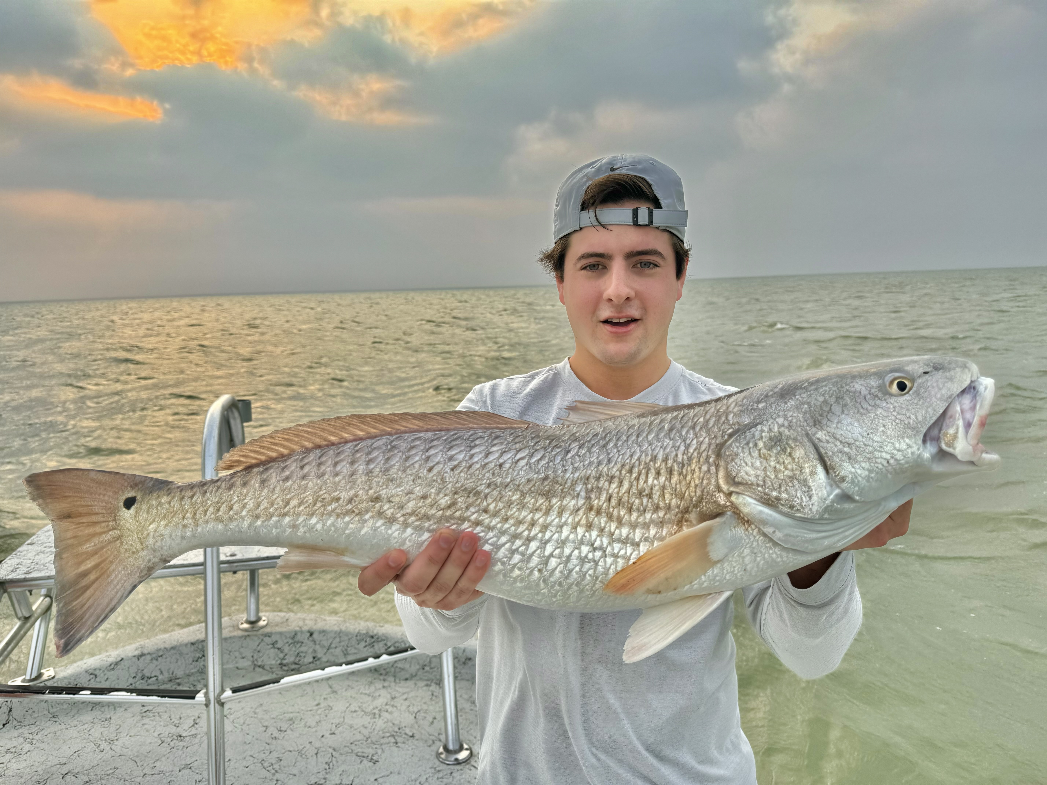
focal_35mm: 24
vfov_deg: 56.8
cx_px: 524
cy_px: 392
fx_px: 726
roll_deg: +2.5
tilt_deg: -8.4
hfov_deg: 71.6
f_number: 1.78
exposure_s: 1/1818
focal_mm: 6.76
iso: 80
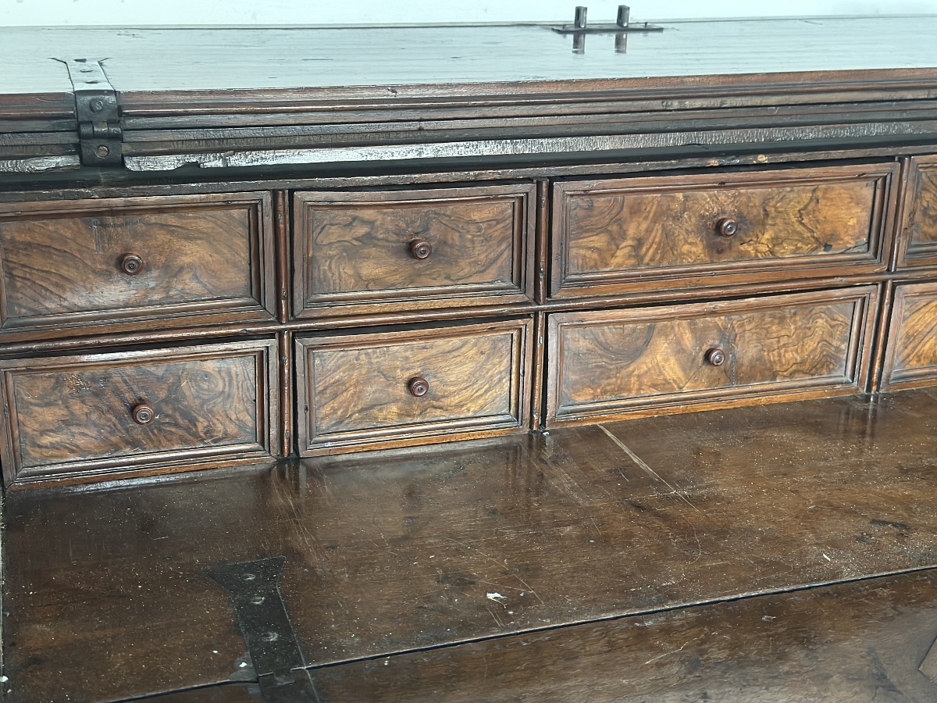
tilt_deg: -21.9
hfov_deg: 39.7
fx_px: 1299
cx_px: 468
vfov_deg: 30.3
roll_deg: -2.1
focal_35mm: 48
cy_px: 352
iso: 640
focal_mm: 6.86
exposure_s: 1/40
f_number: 1.78
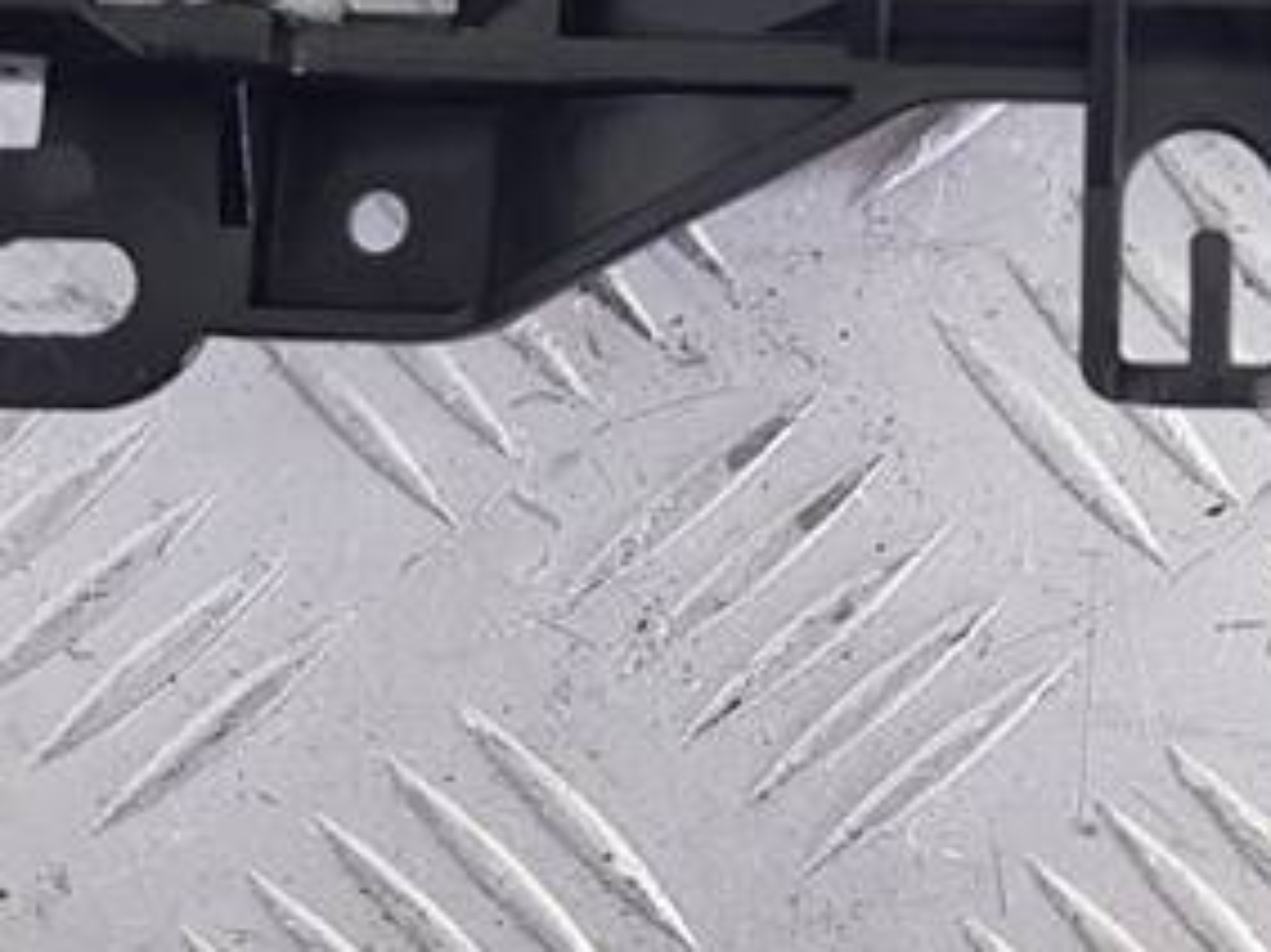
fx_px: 3450
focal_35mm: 94
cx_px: 1114
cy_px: -260
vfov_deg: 15.0
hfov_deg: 20.5
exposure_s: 1/50
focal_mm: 4.2
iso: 80
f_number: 1.7
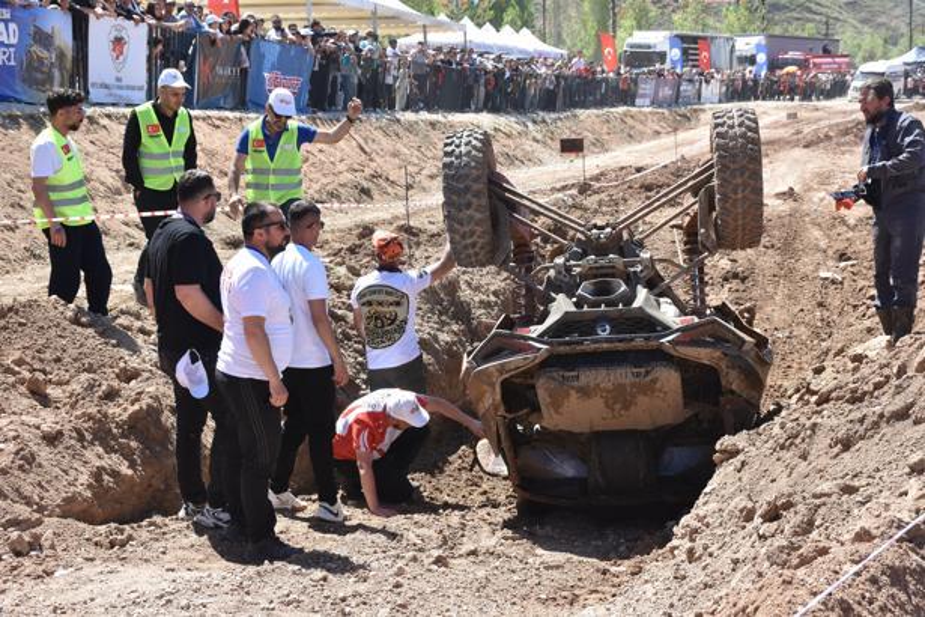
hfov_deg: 33.4
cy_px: 308
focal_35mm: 60
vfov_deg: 22.6
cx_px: 462
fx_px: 1542
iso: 360
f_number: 8
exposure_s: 1/500
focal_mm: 40
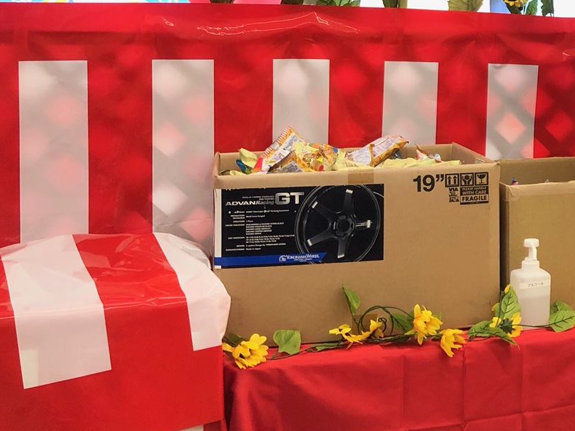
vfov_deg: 20.7
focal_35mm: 70
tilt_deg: +0.0
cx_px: 705
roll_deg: -2.0
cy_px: 75
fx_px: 1163
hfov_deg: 24.8
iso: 40
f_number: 1.8
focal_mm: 3.99
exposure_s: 1/100
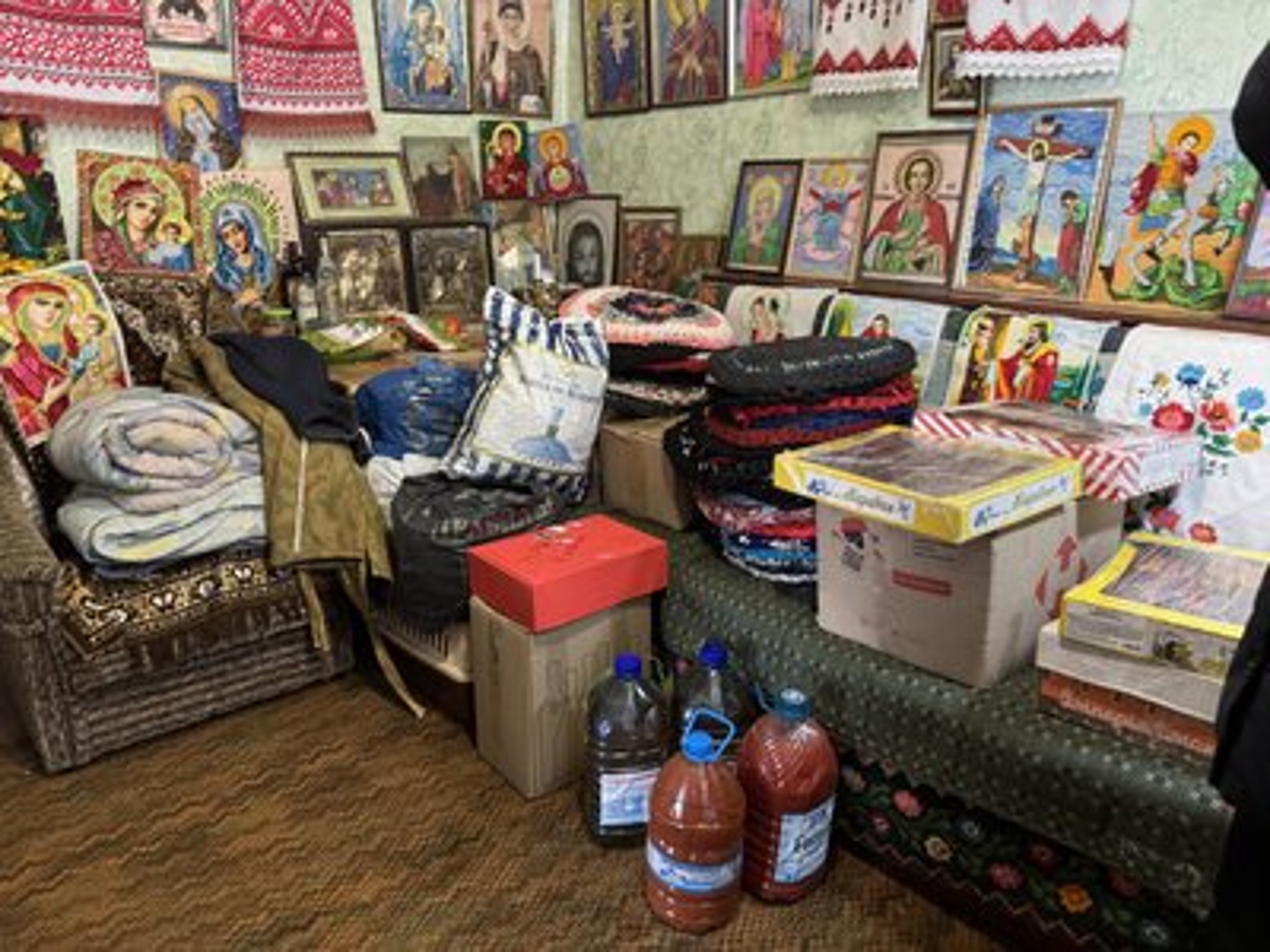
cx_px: 635
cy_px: 476
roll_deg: -0.7
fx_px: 881
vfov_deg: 56.8
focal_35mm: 24
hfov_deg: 71.6
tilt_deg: -18.3
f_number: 1.78
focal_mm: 6.76
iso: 640
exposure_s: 1/33
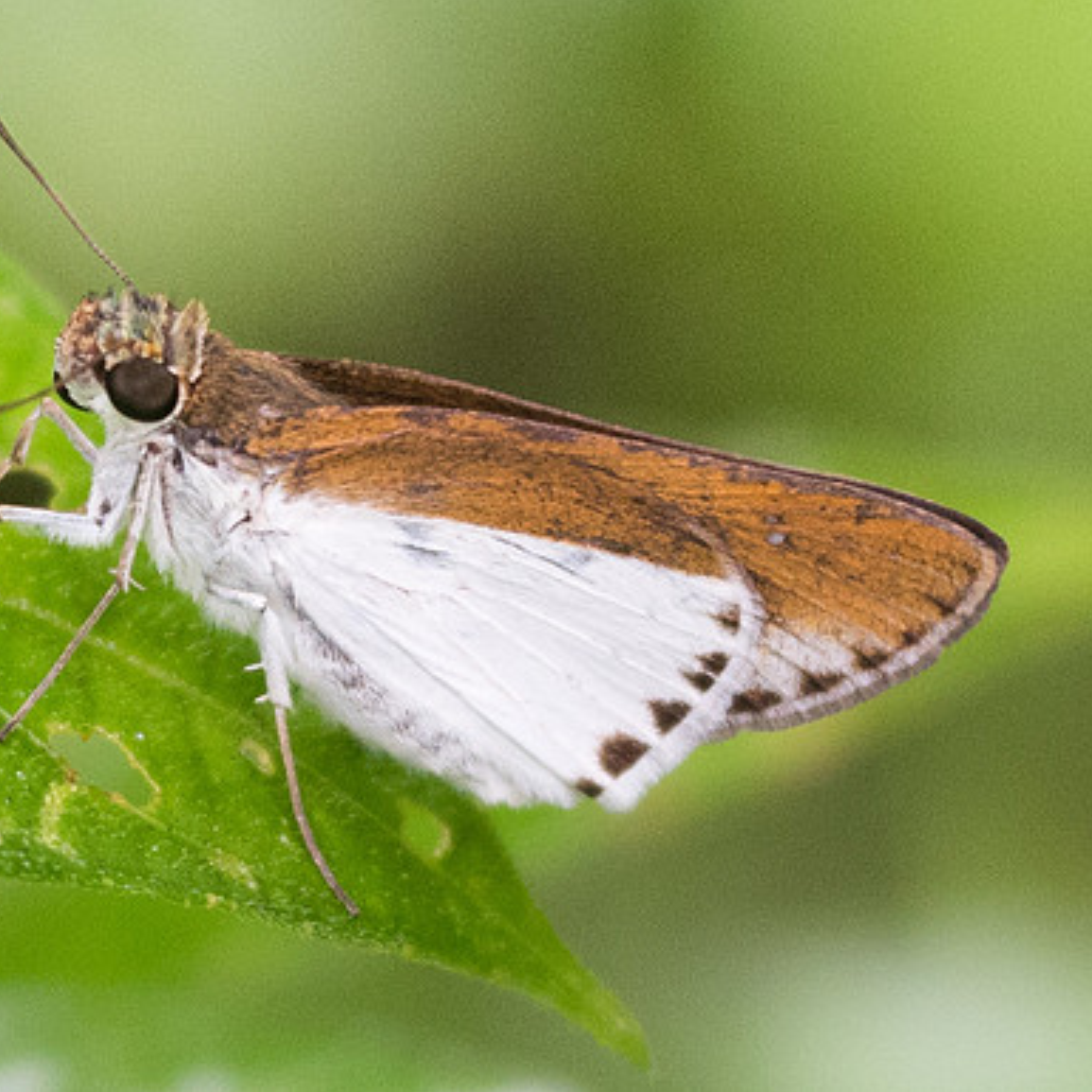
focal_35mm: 1135
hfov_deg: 1.5
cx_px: 252
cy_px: 585
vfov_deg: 1.5
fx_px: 40509
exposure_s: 1/500
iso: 800
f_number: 3.2
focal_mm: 150
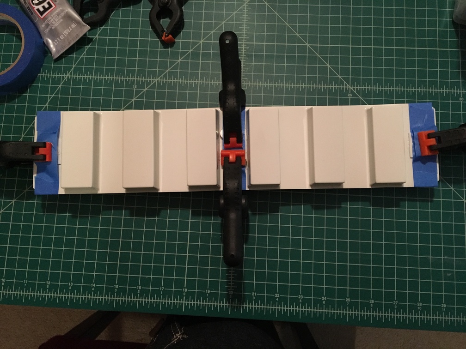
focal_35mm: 29
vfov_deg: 48.2
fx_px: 390
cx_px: 233
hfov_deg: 61.7
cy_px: 174
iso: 250
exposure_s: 1/15
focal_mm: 4.15
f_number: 2.2
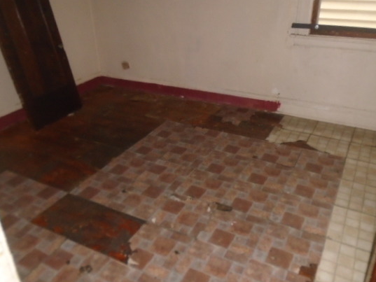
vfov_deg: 45.5
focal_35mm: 31
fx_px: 337
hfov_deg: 58.3
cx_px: 190
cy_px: 139
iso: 400
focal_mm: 4.6
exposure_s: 1/30
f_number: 3.2
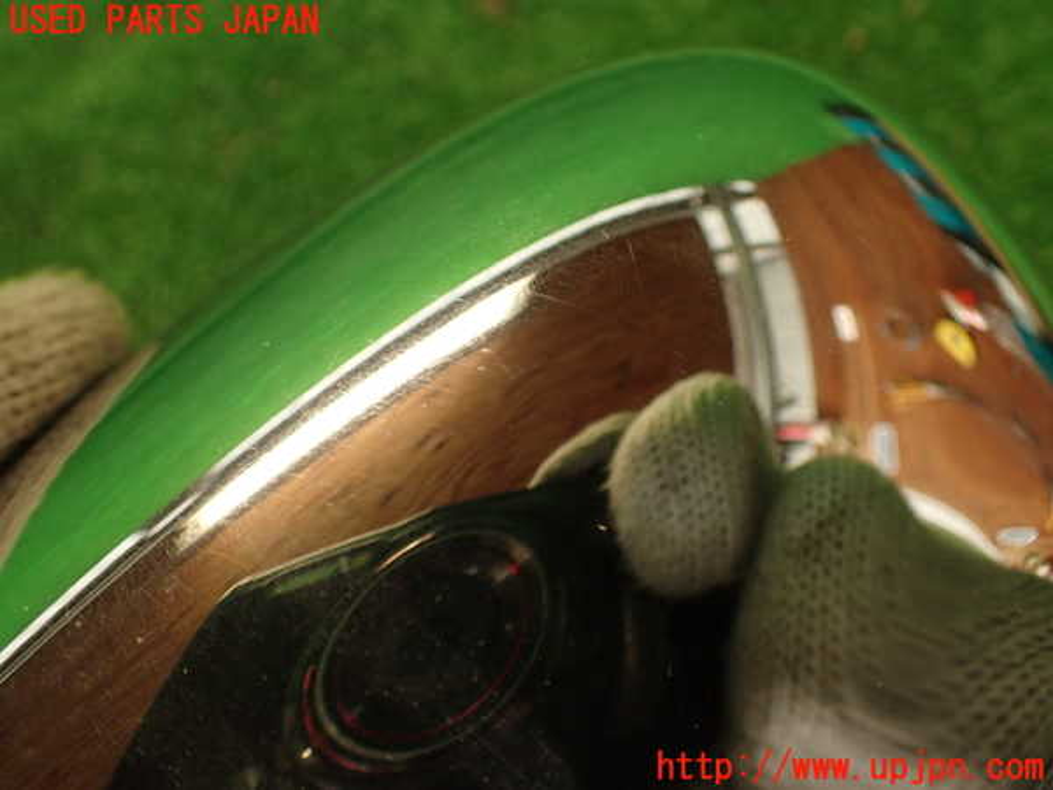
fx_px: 973
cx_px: 526
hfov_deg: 56.8
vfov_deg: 44.2
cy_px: 395
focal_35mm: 32
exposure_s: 1/40
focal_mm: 5.79
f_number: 2.4
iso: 200
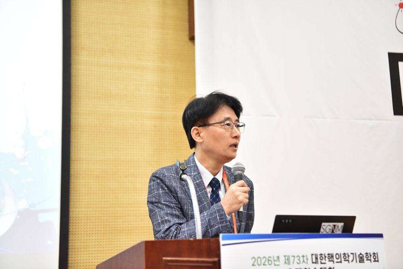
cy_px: 134
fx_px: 582
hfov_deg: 38.2
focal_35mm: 52
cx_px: 202
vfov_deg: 26.0
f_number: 2.8
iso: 6400
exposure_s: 1/640
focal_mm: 52
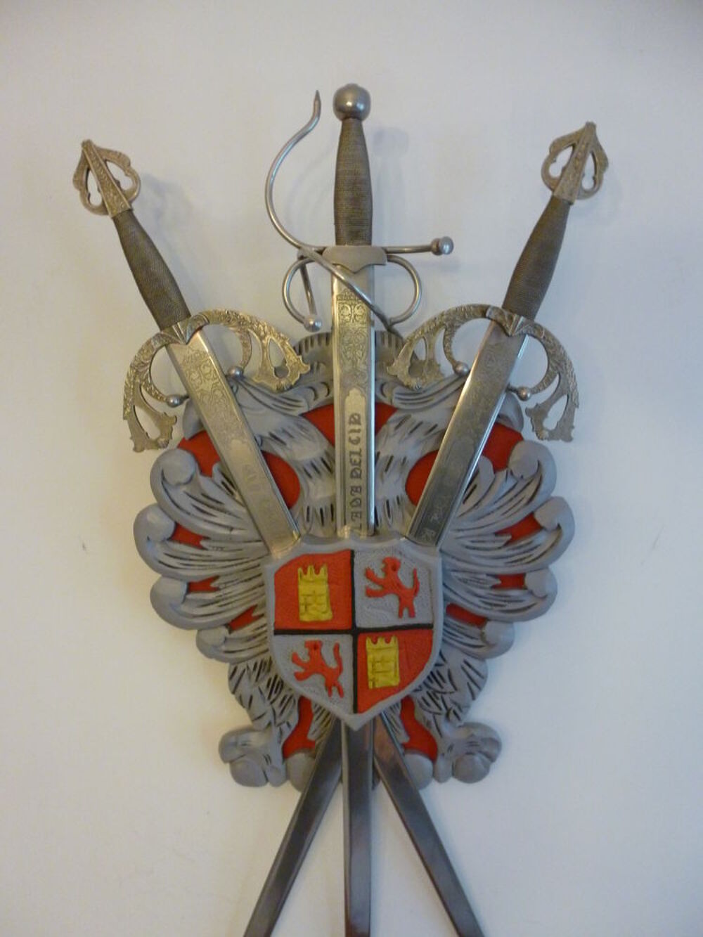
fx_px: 677
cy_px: 468
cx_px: 352
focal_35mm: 25
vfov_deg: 69.4
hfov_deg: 54.9
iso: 400
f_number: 3.1
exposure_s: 1/15
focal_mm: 4.5
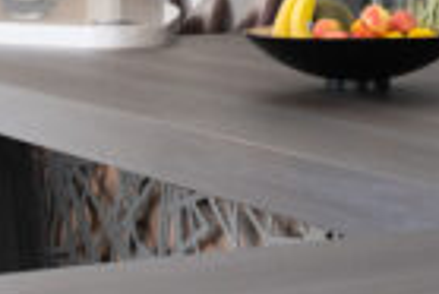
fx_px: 1916
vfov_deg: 8.6
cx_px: 448
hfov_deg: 12.9
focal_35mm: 157
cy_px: -74
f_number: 8
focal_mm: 21
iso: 200
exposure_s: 1/8
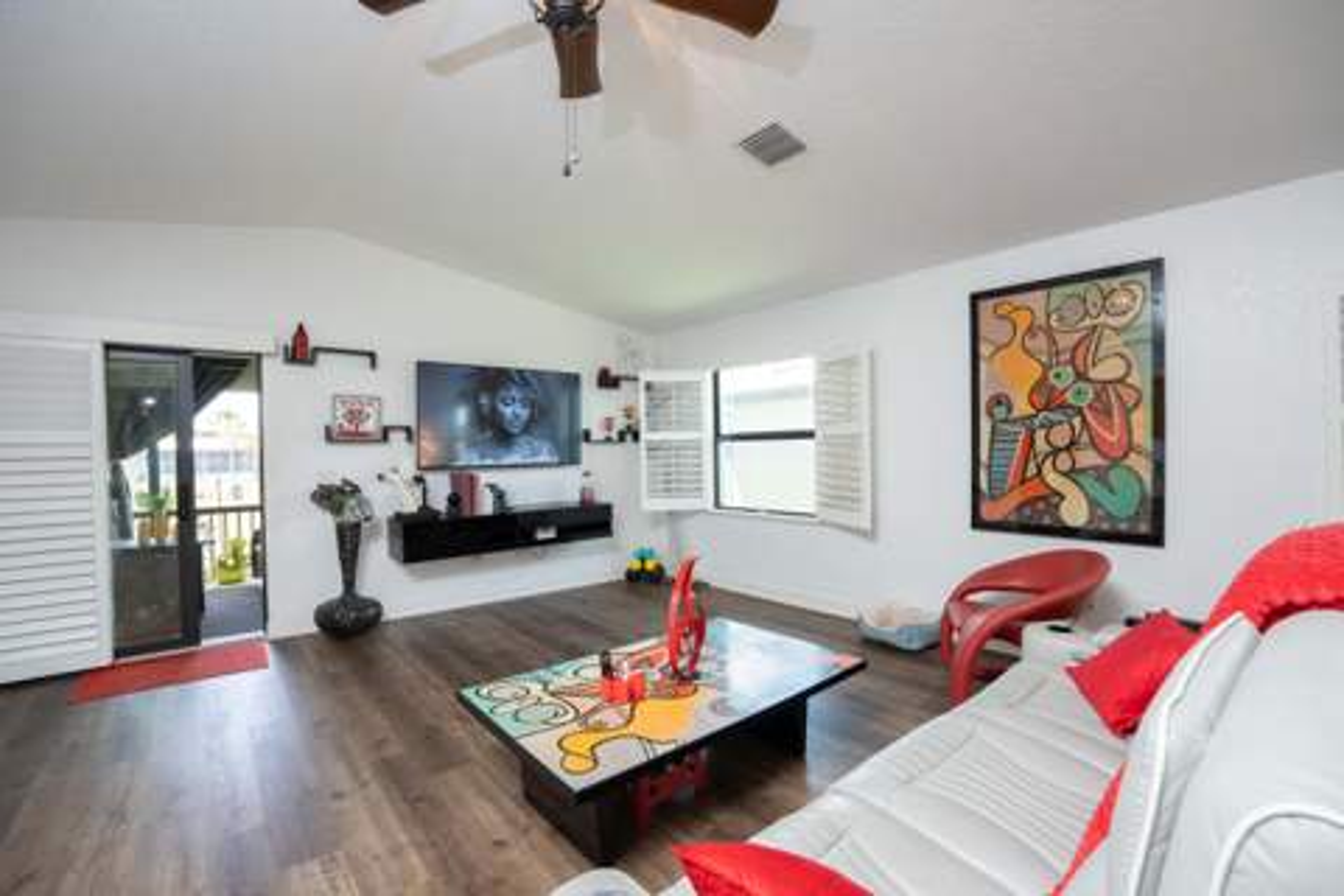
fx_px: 560
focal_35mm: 15
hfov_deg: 100.4
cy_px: 448
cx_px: 672
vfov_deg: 77.3
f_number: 5
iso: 400
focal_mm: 10
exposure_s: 1/125
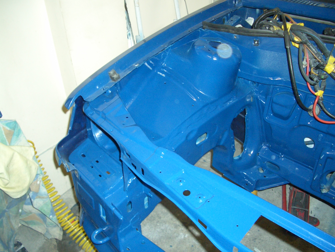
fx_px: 339
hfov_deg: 52.6
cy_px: 126
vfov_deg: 40.7
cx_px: 168
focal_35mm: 35
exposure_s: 1/60
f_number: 2.6
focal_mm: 5.8
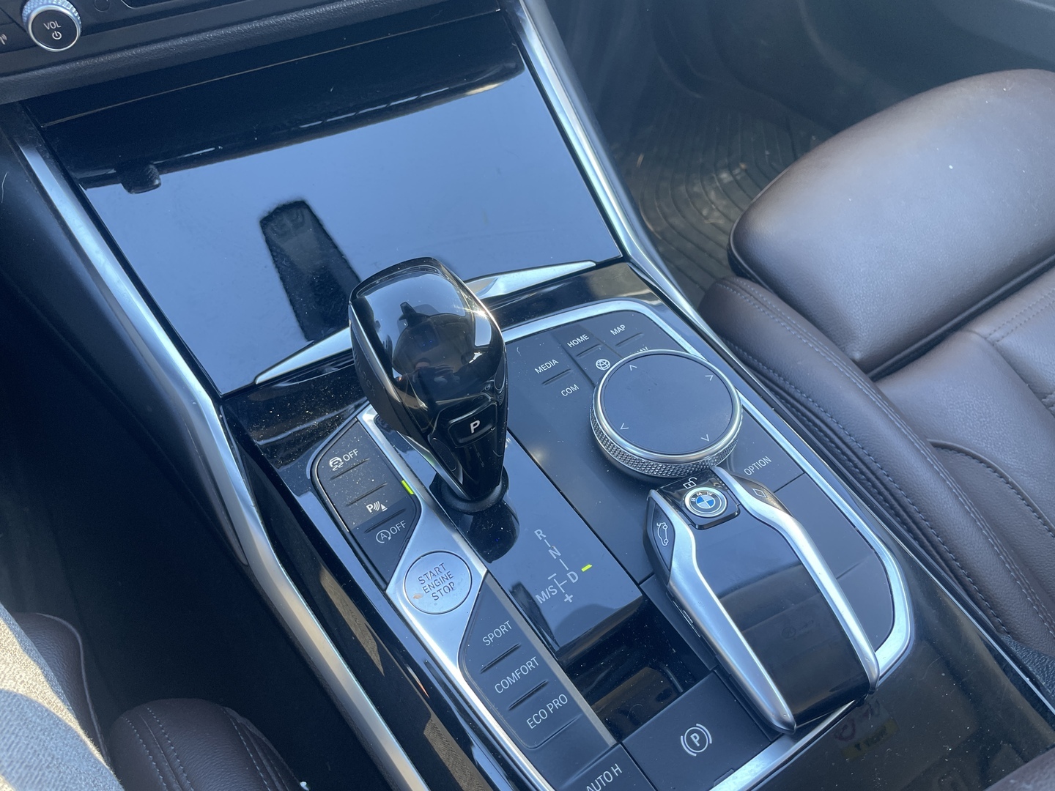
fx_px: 792
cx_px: 528
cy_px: 396
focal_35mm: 26
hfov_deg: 67.3
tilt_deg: -52.9
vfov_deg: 53.1
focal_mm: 4.2
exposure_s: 1/100
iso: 125
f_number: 1.6
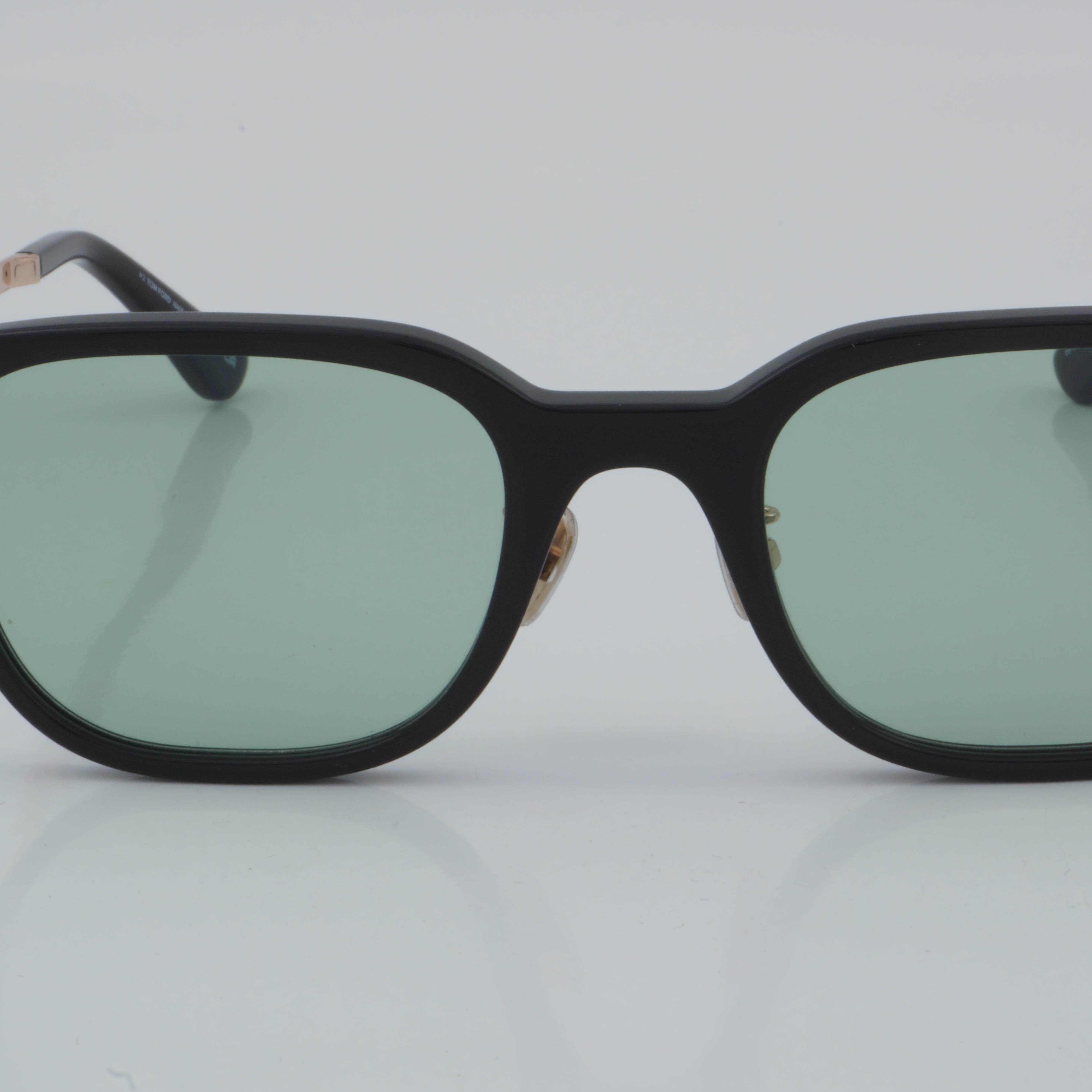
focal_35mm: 106
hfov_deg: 16.5
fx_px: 3770
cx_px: 639
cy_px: 547
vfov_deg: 16.5
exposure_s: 1/4
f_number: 32
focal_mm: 55
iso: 100
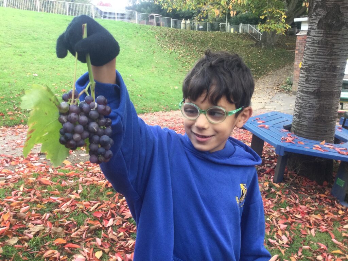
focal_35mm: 31
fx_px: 312
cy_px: 130
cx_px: 174
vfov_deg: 45.4
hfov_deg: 58.4
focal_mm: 3.3
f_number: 2.4
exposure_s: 1/33
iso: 25
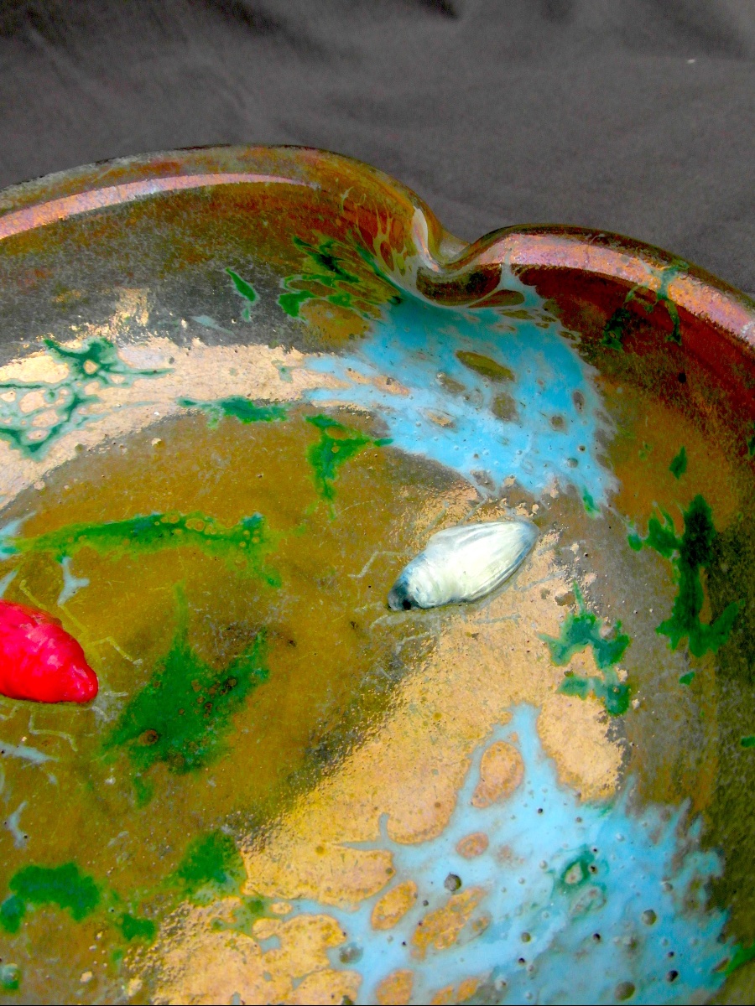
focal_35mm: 32
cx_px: 378
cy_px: 503
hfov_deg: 44.2
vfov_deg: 56.8
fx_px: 931
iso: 80
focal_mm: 5.3
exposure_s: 1/90
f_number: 5.6
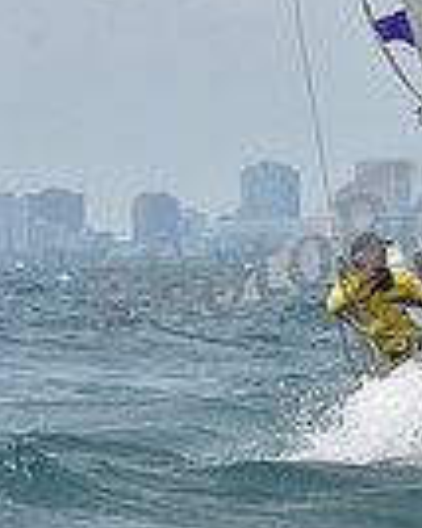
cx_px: 848
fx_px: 9206
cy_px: 392
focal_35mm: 589
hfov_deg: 2.6
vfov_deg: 3.3
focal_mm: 145
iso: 250
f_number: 11
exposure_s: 1/800
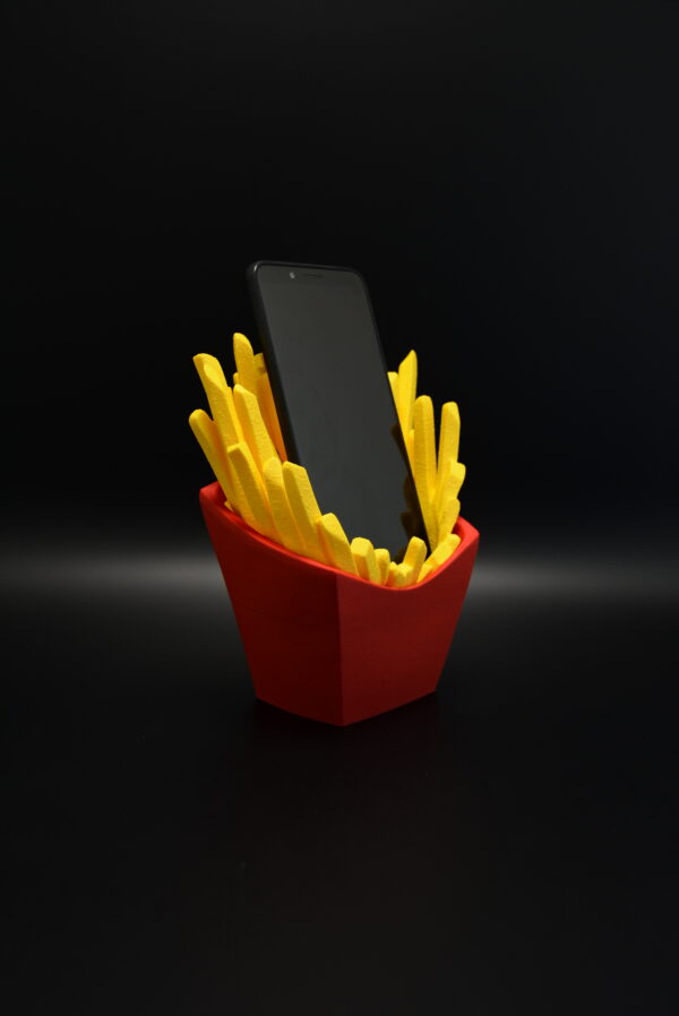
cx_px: 340
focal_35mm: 38
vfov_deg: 51.3
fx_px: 1059
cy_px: 508
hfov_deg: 35.5
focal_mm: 25
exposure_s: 1/60
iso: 400
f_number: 4
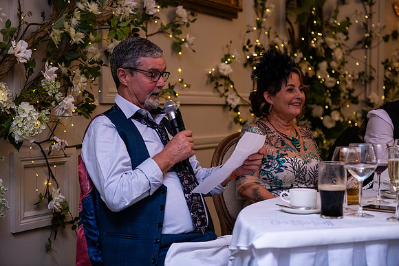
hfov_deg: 32.4
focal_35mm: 62
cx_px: 200
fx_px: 687
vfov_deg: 21.9
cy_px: 133
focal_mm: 62
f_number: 3.5
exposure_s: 1/160
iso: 1000
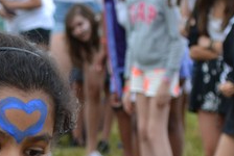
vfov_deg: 4.4
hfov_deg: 6.5
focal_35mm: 315
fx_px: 2050
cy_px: 236
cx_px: -49
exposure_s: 1/500
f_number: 5.3
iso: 450
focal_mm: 46
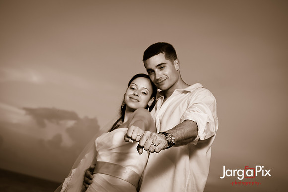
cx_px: 144
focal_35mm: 60
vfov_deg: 22.6
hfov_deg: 33.4
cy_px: 96
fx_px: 480
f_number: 5.6
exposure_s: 1/125
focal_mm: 60
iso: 800
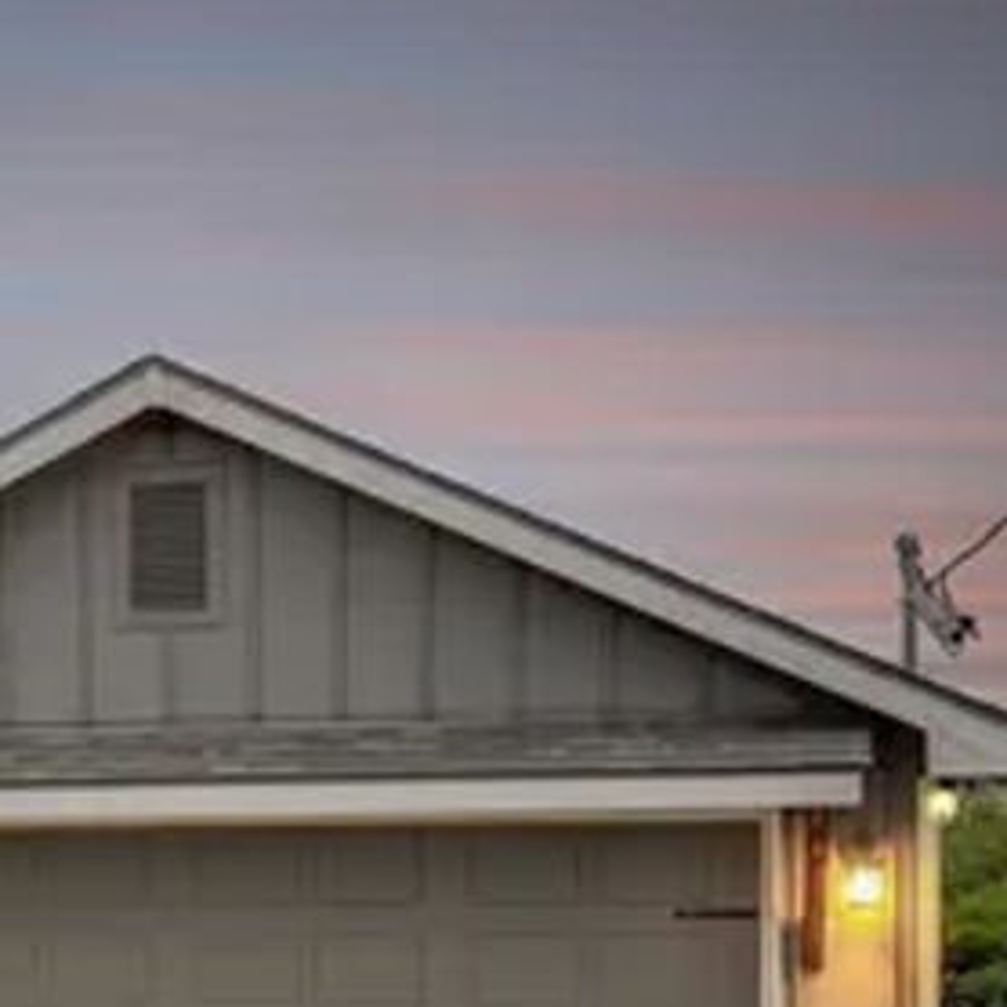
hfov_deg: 16.3
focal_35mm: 94
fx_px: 3094
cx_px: -638
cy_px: 877
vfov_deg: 18.2
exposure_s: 1/500
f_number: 11
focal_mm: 30
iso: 400
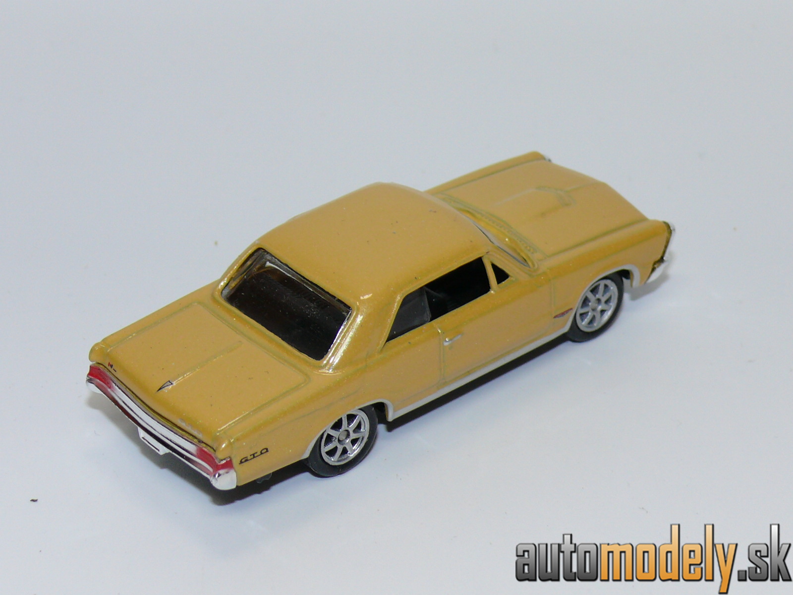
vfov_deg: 14.1
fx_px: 2405
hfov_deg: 18.7
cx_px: 396
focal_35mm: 105
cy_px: 298
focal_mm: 13.7
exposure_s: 1/30
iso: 100
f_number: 4
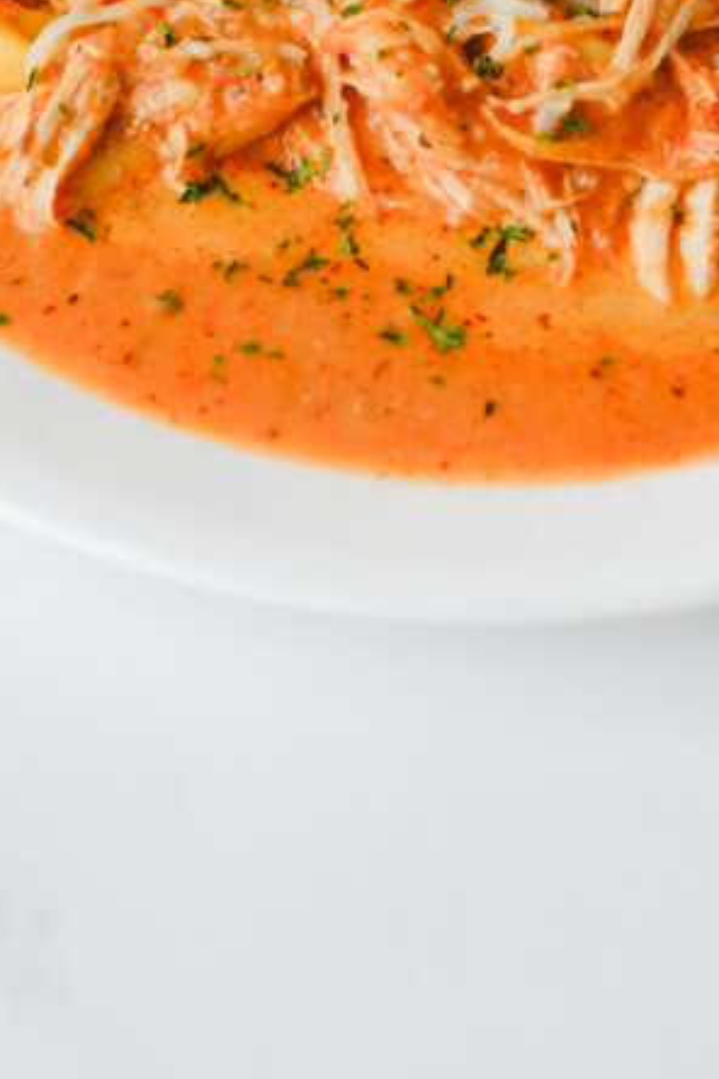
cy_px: -355
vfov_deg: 14.5
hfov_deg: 10.2
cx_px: 445
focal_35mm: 135
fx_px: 4044
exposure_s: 1/100
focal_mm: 50
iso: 160
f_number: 4
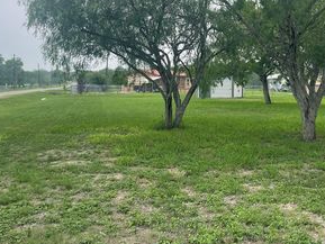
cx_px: 254
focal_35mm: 45
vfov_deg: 31.9
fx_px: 423
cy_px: 76
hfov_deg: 40.5
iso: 32
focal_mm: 4.2
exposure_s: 1/790
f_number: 1.6
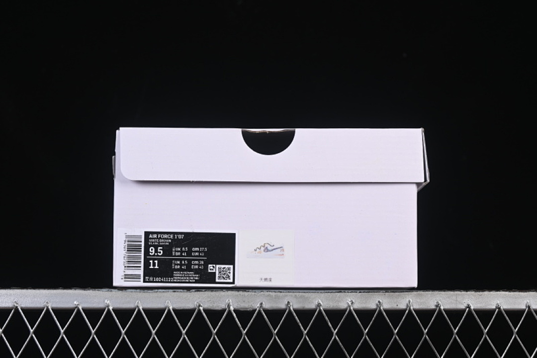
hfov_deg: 27.0
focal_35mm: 75
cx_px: 268
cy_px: 179
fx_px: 1119
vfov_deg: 18.2
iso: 160
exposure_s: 1/80
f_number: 8
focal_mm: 50
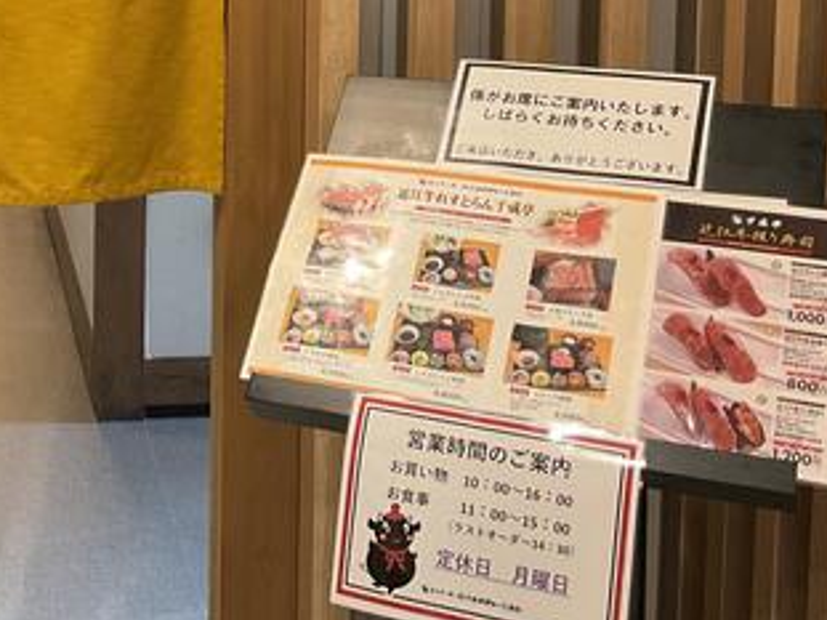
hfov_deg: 27.3
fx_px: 1672
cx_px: 173
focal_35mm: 70
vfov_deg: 20.0
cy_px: -68
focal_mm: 3
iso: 160
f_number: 1.8
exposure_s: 1/60
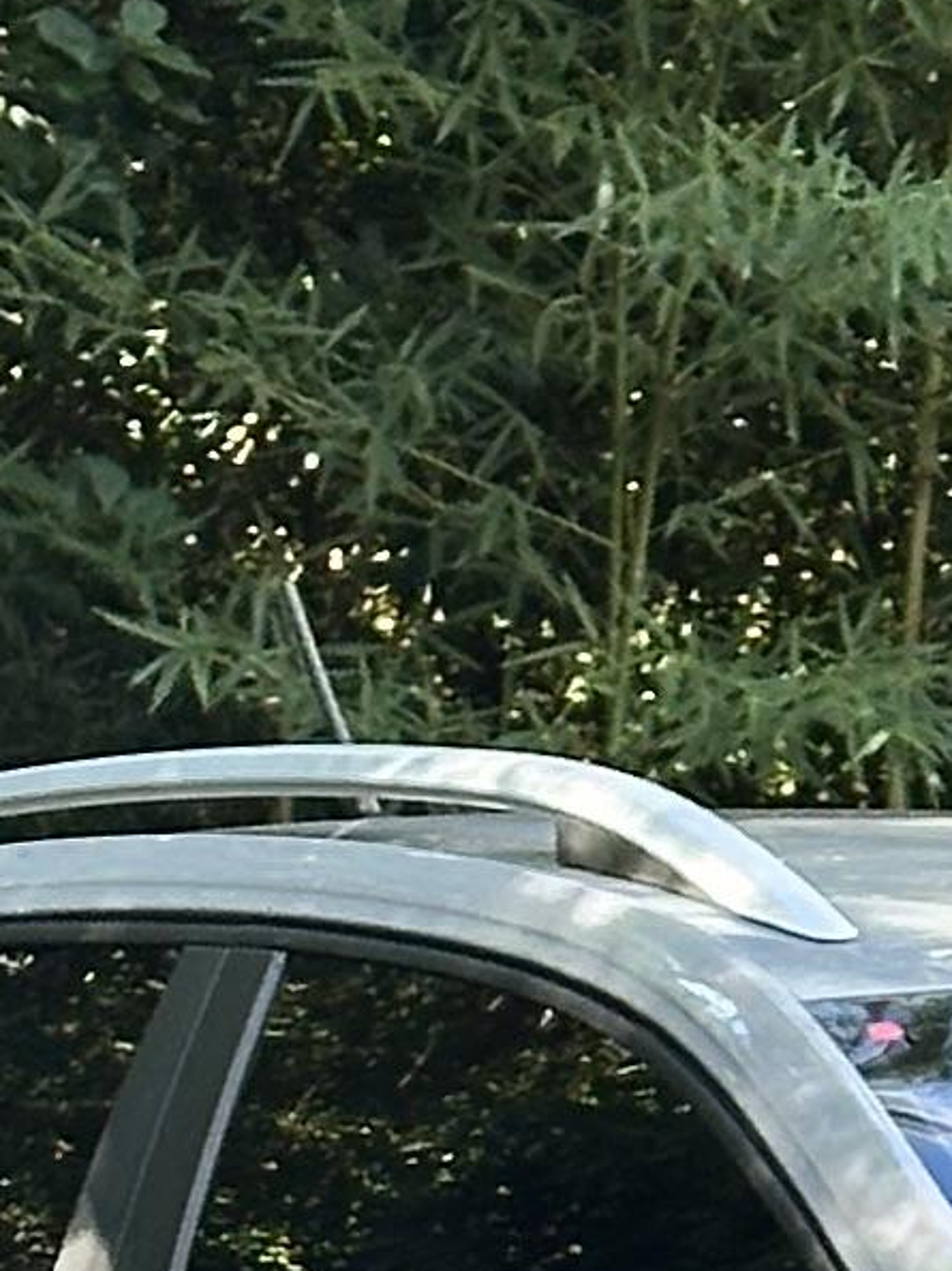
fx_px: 11963
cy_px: 2056
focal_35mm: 326
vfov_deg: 6.0
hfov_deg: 4.5
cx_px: 1780
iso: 50
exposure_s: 1/207
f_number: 1.78
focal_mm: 6.86
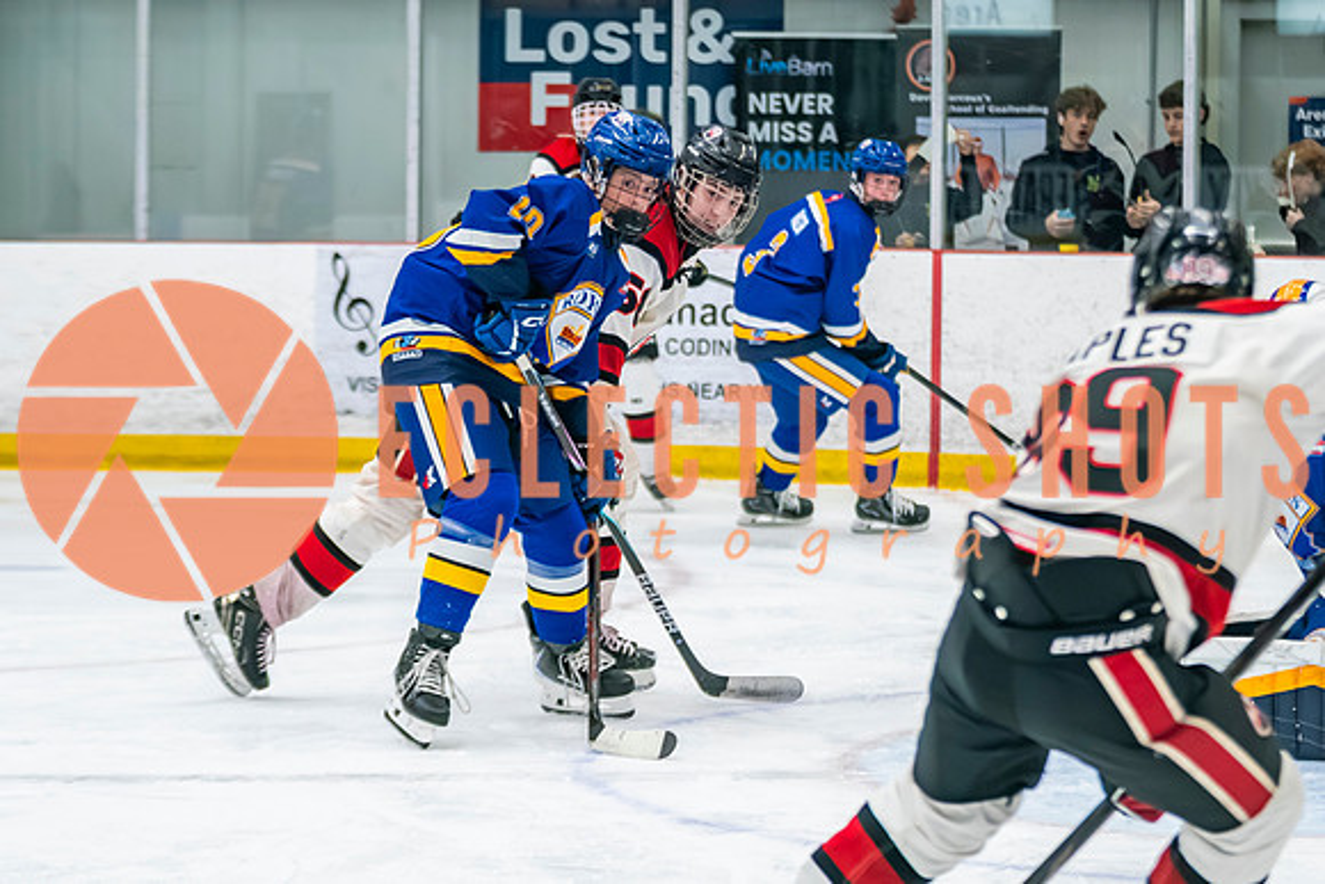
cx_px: 682
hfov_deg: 13.3
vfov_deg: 8.9
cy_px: 454
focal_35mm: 155
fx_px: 5693
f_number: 2.8
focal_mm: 88
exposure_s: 1/640
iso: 2000
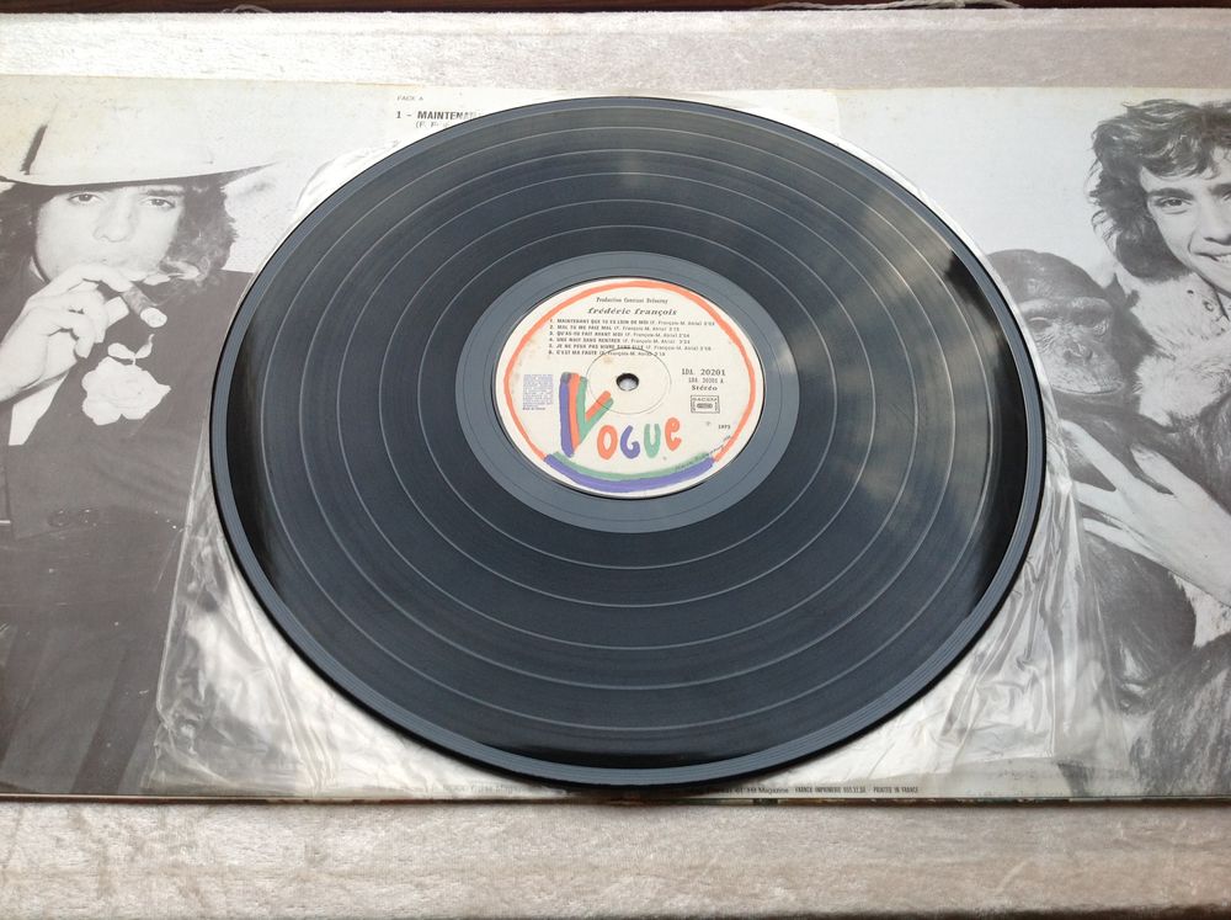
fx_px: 1243
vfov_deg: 40.6
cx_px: 616
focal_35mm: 35
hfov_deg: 52.7
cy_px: 460
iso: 64
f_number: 2.4
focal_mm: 4.28
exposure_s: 1/40
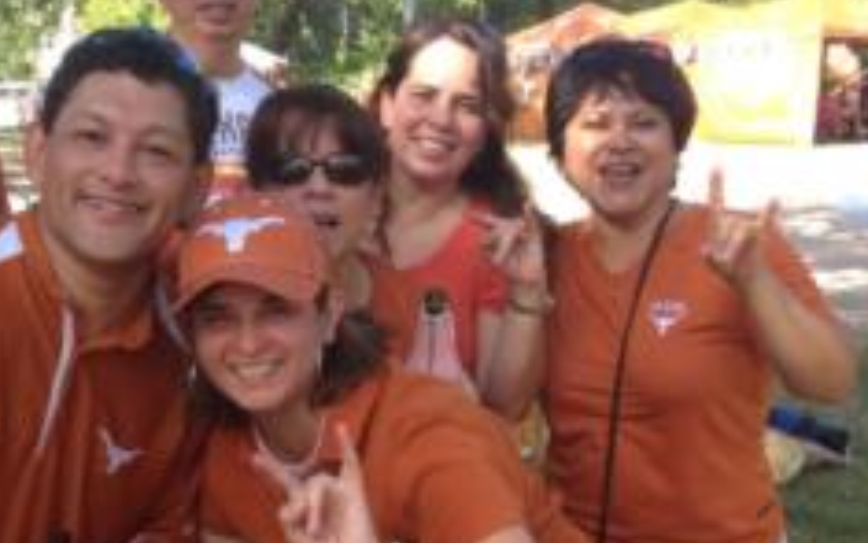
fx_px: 1869
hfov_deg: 25.9
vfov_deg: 16.4
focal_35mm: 79
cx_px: 262
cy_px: 430
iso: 64
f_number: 2.4
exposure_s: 1/227
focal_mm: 4.28
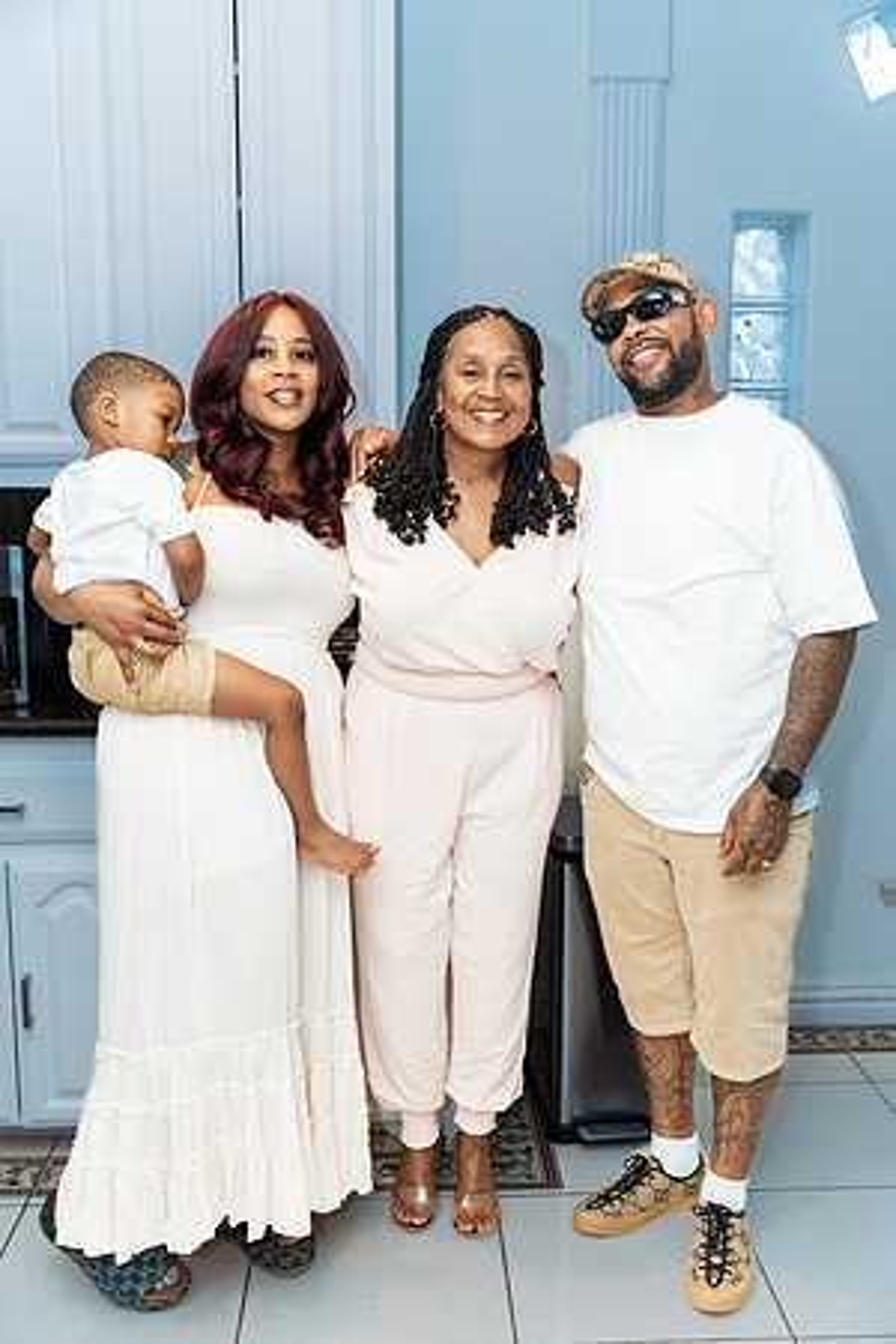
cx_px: 448
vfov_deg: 54.4
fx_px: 1307
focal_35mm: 35
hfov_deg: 37.9
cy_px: 672
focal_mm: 35
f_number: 3.5
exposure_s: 1/250
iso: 800
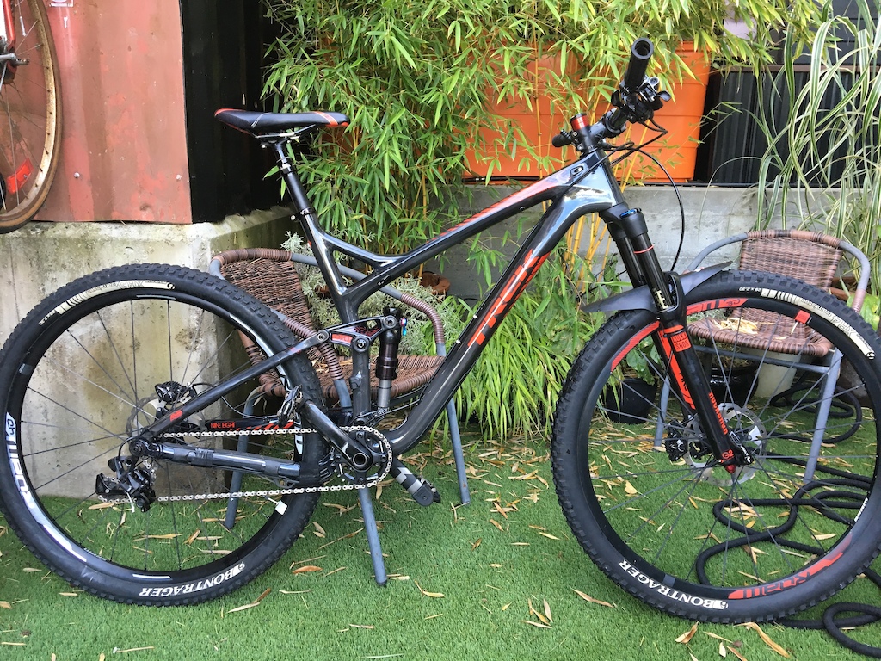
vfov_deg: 48.2
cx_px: 440
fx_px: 738
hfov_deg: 61.7
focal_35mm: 29
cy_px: 330
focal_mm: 4.15
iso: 40
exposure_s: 1/30
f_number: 2.2
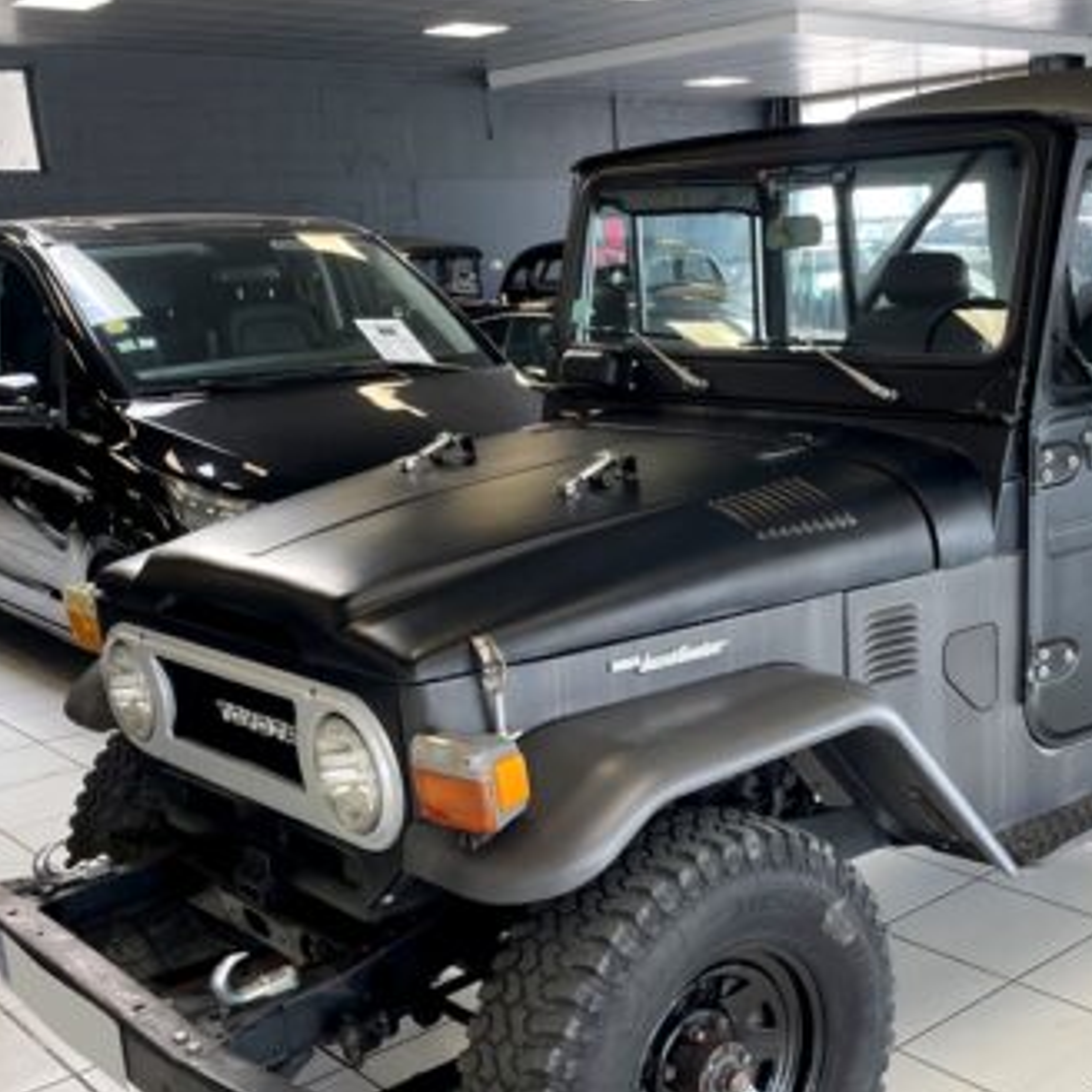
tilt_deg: -13.6
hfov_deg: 39.4
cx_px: 749
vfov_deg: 39.8
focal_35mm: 42
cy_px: 676
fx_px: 1499
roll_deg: +2.4
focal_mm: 4.2
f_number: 1.6
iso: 50
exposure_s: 1/121
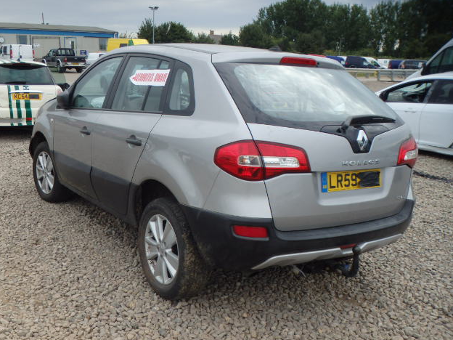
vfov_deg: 36.8
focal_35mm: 39
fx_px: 510
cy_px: 166
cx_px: 229
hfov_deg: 47.9
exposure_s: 1/250
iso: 125
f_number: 4.6
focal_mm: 6.8
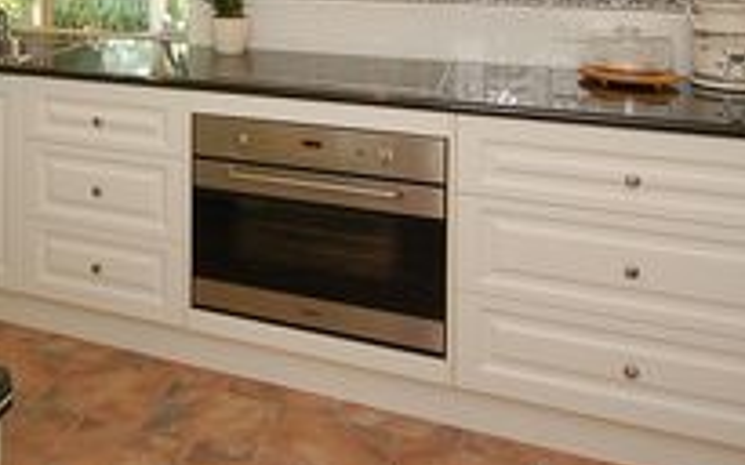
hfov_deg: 53.5
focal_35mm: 35
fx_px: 710
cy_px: -74
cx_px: 211
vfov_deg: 31.2
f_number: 5.6
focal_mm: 10
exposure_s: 1/8
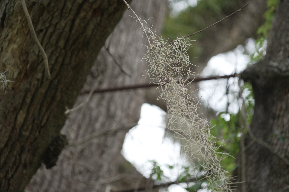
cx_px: 144
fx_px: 1646
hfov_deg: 10.0
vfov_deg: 6.7
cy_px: 96
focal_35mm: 205
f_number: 6.3
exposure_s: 1/125
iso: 250
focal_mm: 205
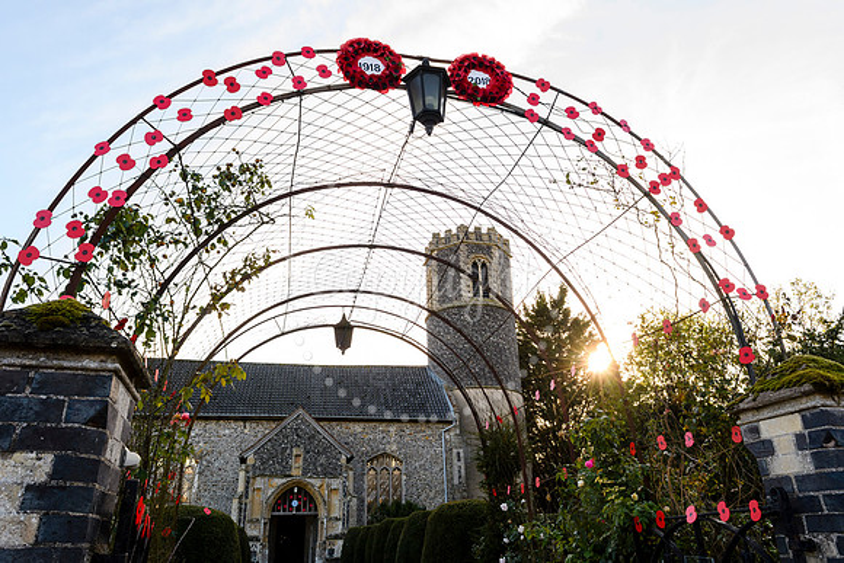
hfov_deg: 70.4
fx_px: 598
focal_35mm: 26
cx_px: 422
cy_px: 282
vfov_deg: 50.4
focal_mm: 17
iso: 400
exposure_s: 1/160
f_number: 7.1
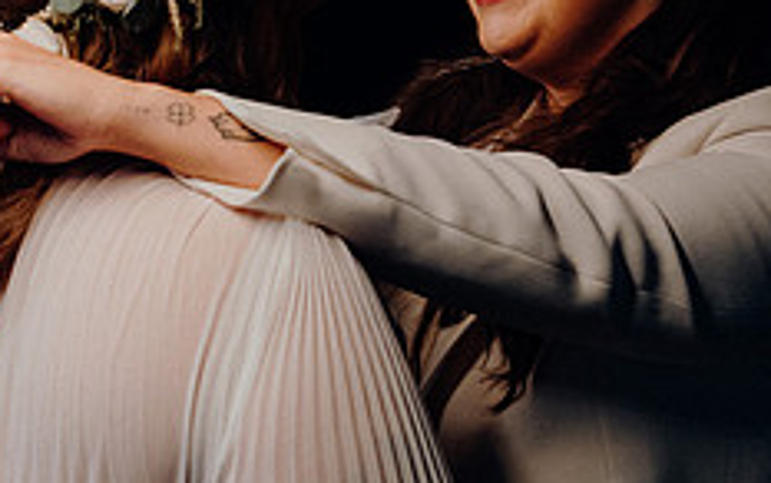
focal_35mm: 132
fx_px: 2776
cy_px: 184
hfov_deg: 15.8
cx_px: 255
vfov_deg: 9.9
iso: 4000
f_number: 3.5
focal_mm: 52
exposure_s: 1/160
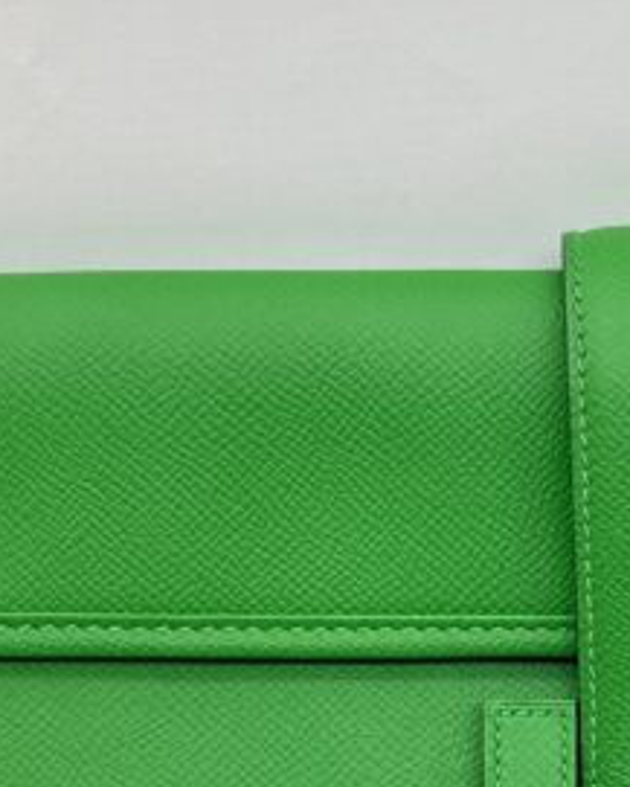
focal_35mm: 96
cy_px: 741
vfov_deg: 19.5
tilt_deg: -37.6
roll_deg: -0.6
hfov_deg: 15.7
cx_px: 636
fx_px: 2236
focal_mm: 5.7
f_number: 1.5
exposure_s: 1/116
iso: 32
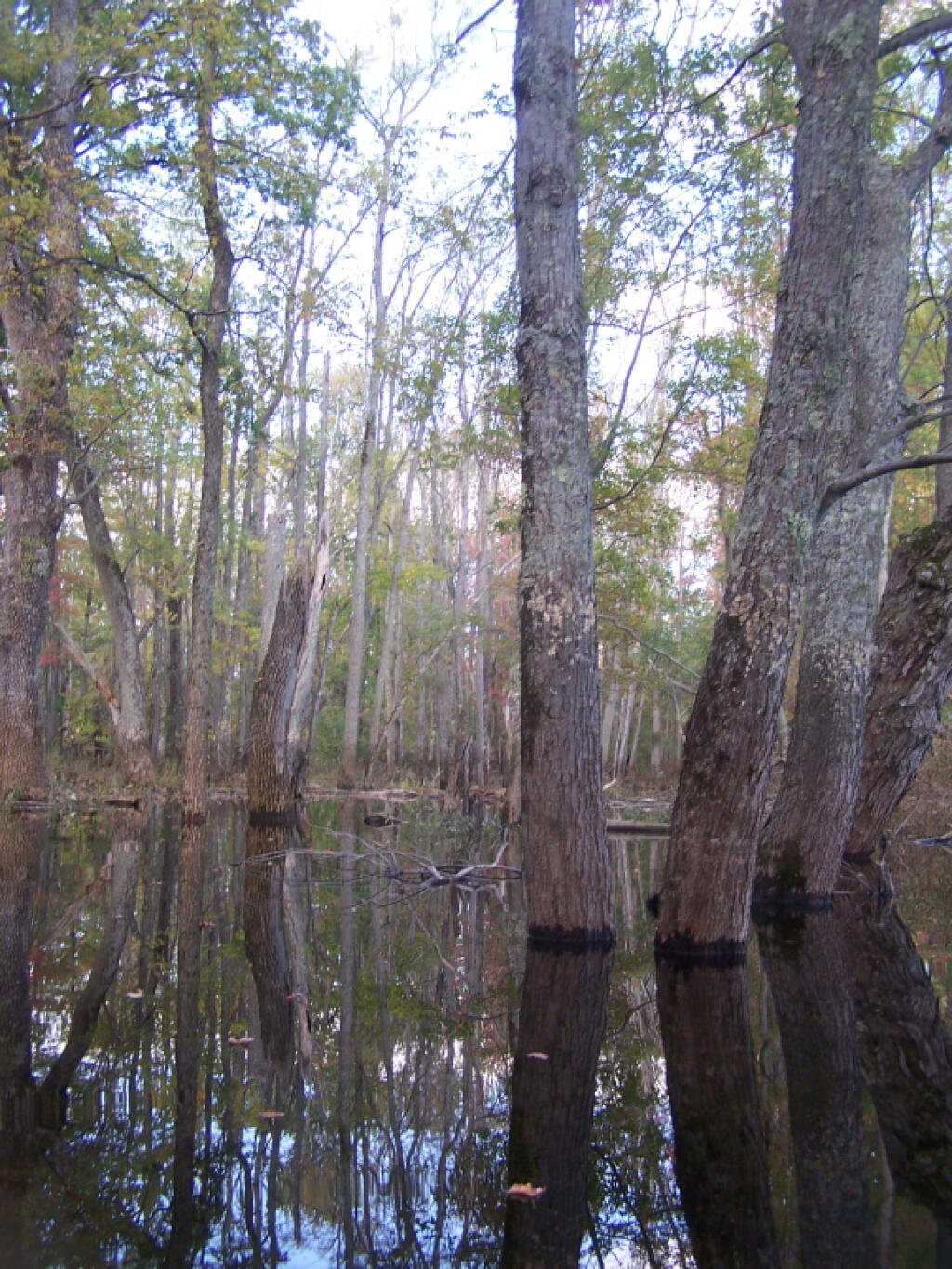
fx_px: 1393
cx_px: 476
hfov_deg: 37.7
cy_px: 634
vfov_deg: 49.0
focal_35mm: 38
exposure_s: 1/80
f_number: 2.8
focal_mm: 6.3
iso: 80
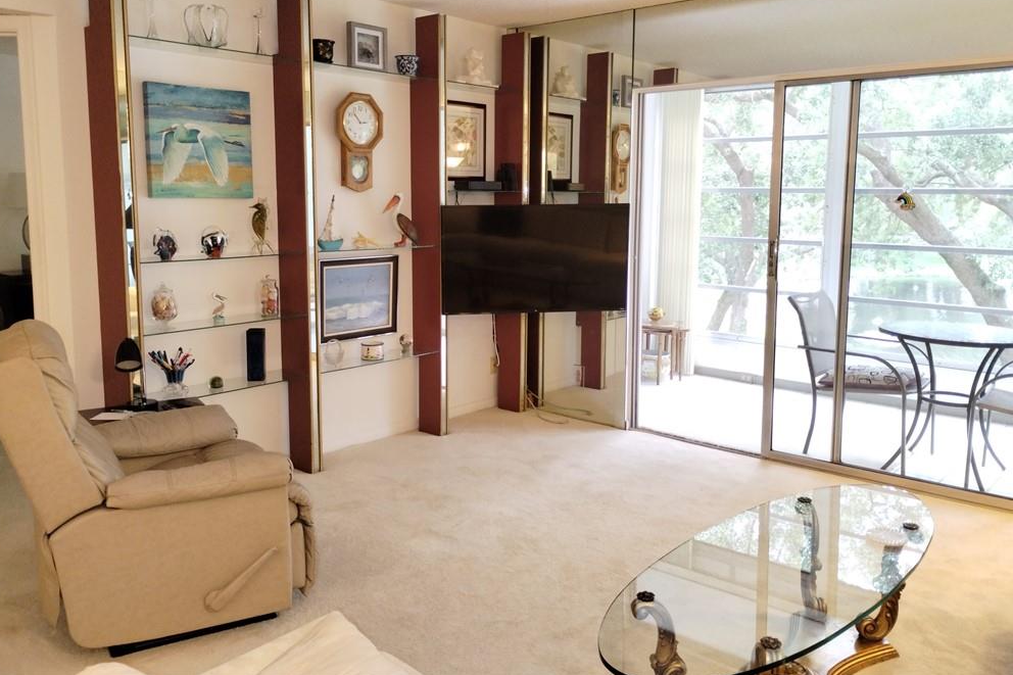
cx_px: 505
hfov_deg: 61.9
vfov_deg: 43.5
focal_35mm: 30
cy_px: 287
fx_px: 844
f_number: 1.8
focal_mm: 4.27
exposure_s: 1/30
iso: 694
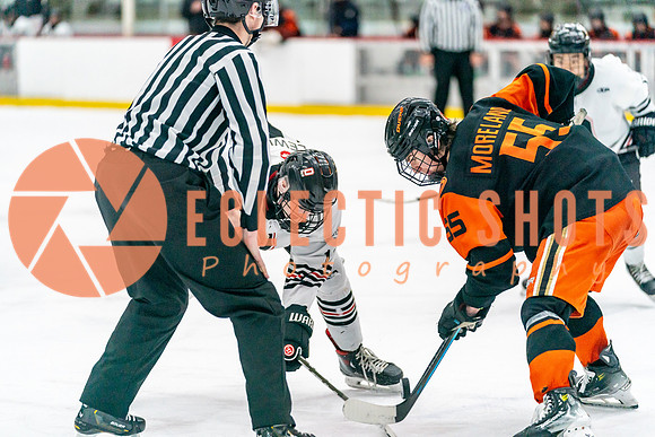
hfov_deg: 14.3
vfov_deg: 9.6
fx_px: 2602
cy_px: 218
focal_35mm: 143
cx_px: 328
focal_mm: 143
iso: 3200
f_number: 2.8
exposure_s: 1/1250
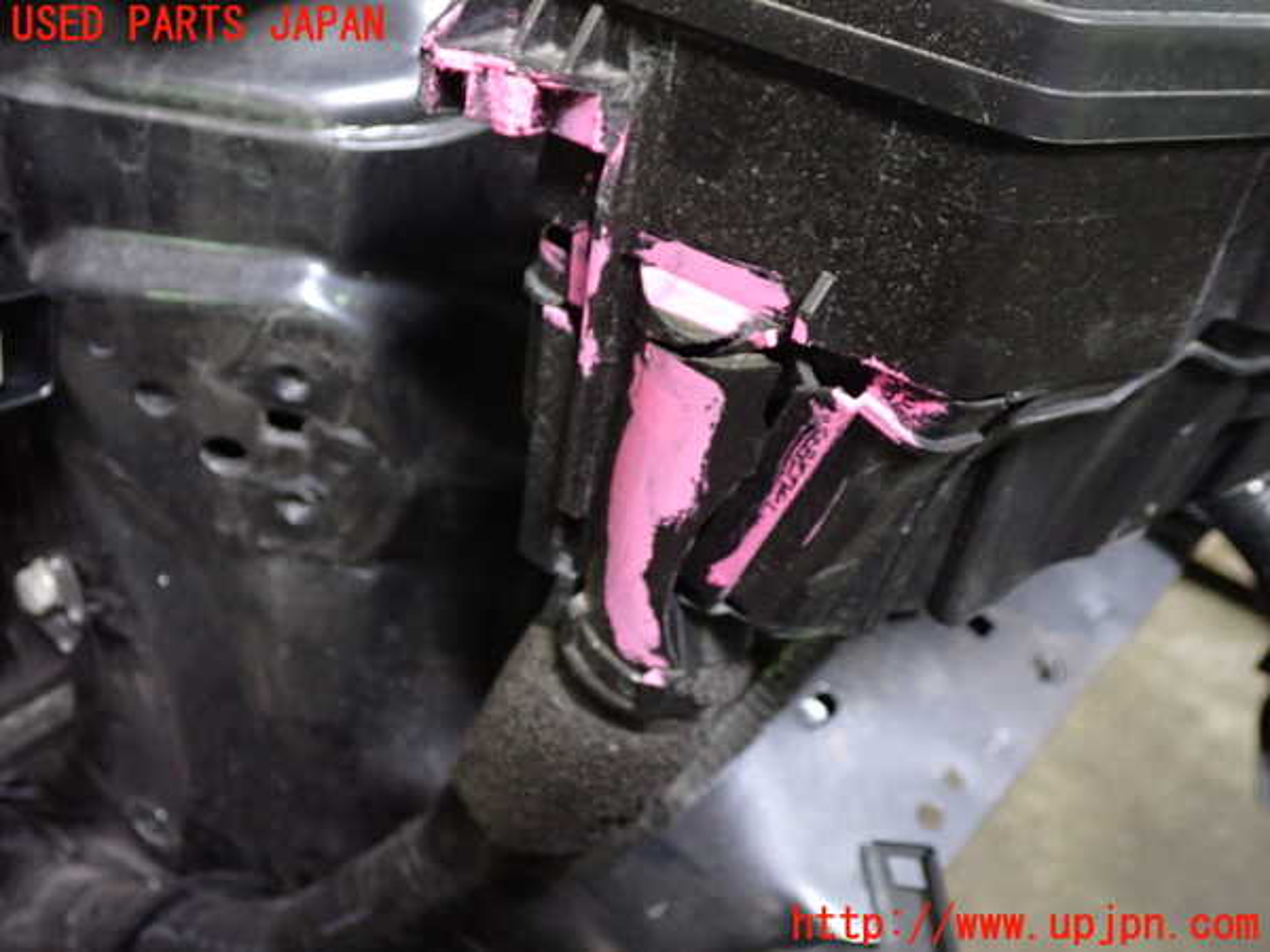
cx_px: 635
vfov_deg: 39.7
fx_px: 1321
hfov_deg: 51.4
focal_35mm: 36
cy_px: 476
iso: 800
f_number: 2.5
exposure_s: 1/20
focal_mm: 6.37
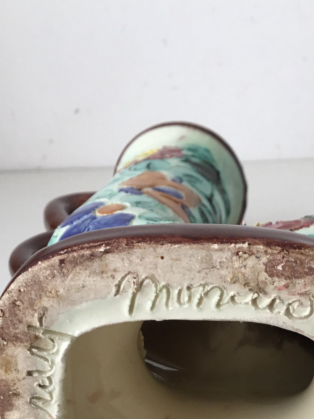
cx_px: 206
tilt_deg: -26.6
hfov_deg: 23.2
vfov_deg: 29.6
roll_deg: +6.5
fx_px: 762
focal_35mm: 63
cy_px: 368
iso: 32
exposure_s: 1/50
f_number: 2.4
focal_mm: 3.3
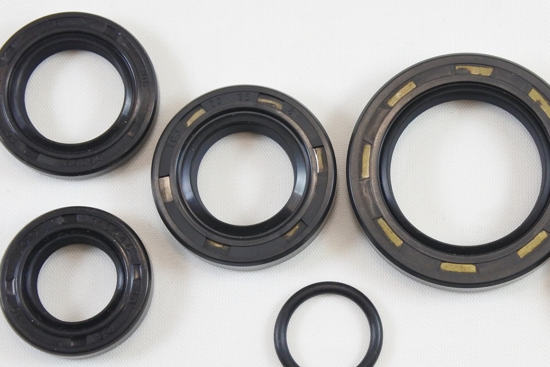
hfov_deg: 20.0
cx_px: 363
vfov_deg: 13.4
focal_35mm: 102
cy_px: 185
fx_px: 1558
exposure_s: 1/125
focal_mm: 25.2
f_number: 5.3
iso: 800
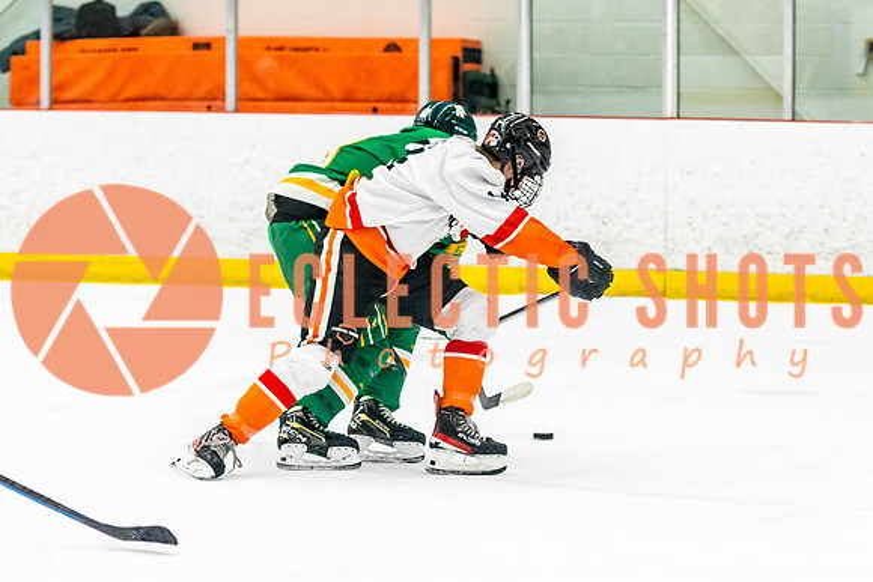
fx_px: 4847
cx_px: 407
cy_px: 305
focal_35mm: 200
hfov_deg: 10.3
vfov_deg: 6.9
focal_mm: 86
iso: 1600
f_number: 2.8
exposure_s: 1/640
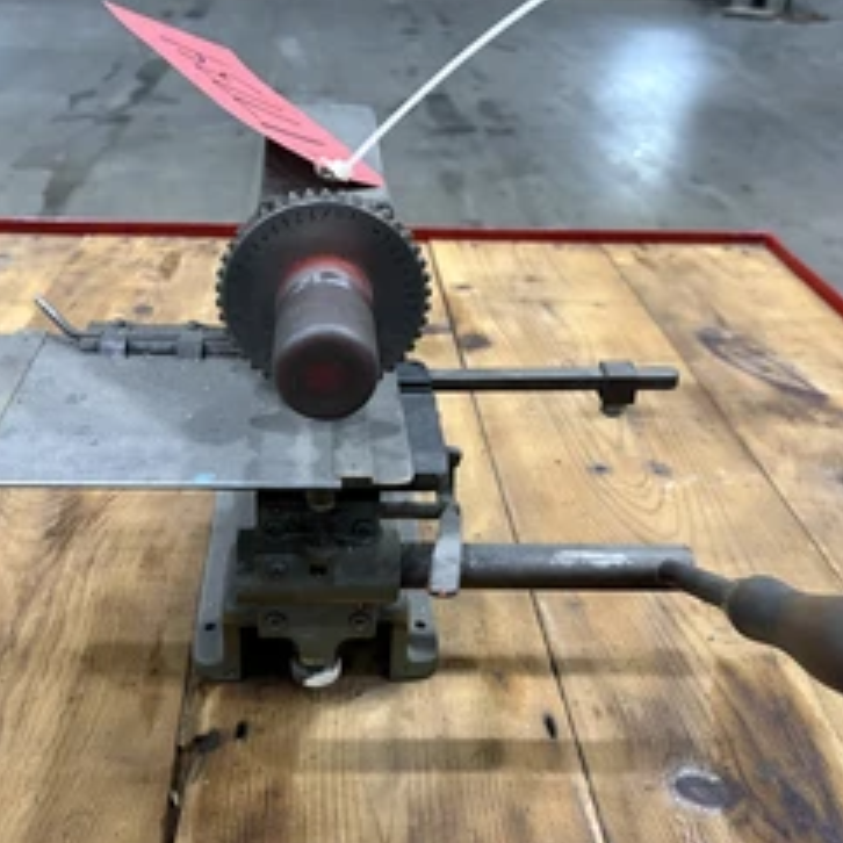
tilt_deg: -27.5
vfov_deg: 43.9
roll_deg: +0.0
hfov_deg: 43.8
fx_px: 1047
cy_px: 411
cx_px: 376
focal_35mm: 38
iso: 320
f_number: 1.6
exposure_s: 1/60
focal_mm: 5.96
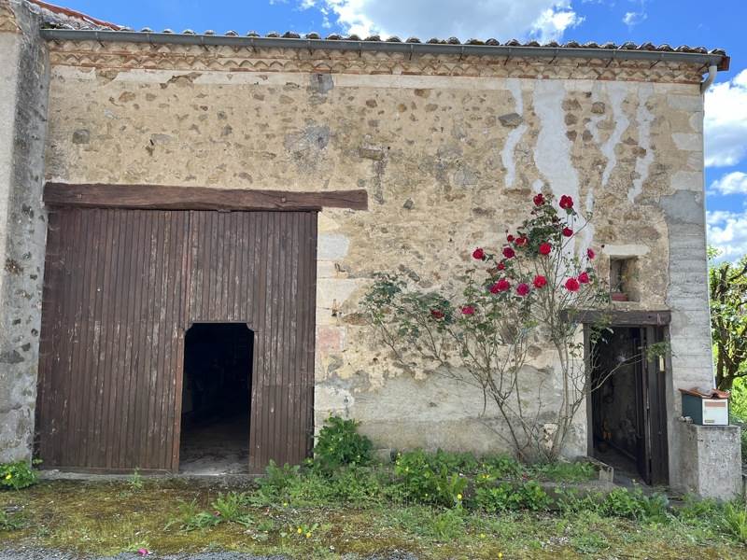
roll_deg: -0.1
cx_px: 374
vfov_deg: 53.1
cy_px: 280
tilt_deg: +5.3
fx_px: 561
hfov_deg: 67.3
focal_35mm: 26
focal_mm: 5.1
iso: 50
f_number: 1.6
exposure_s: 1/696
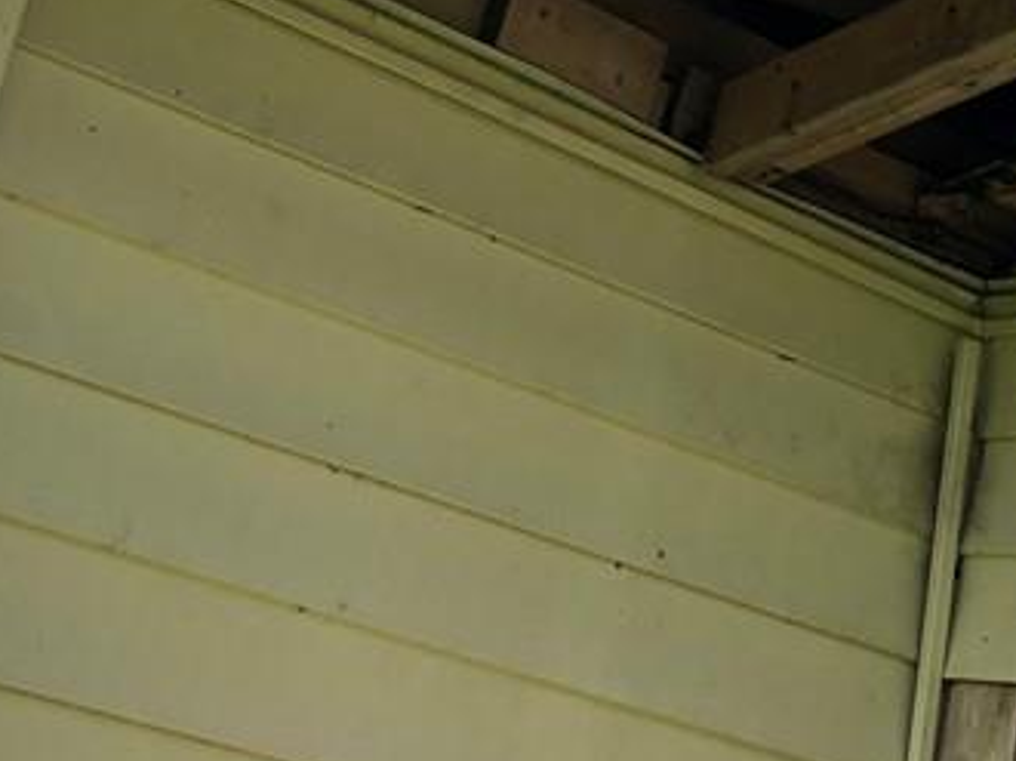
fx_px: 2552
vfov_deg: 16.6
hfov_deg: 22.5
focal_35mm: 87
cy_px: -12
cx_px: 570
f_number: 1.8
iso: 20
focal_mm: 3.99
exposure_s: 1/889
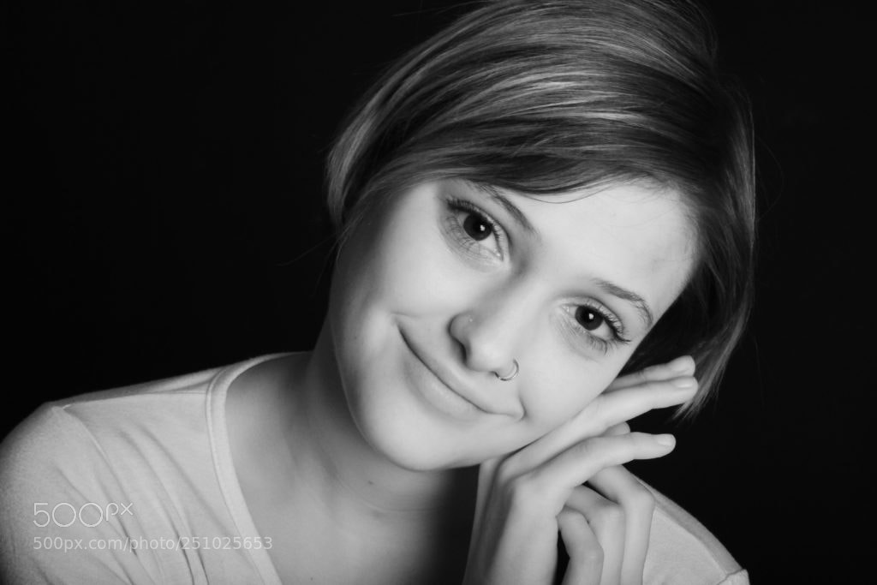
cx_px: 438
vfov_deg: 16.6
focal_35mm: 82
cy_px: 292
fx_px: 2010
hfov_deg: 24.6
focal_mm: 55
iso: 200
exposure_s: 1/200
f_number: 16
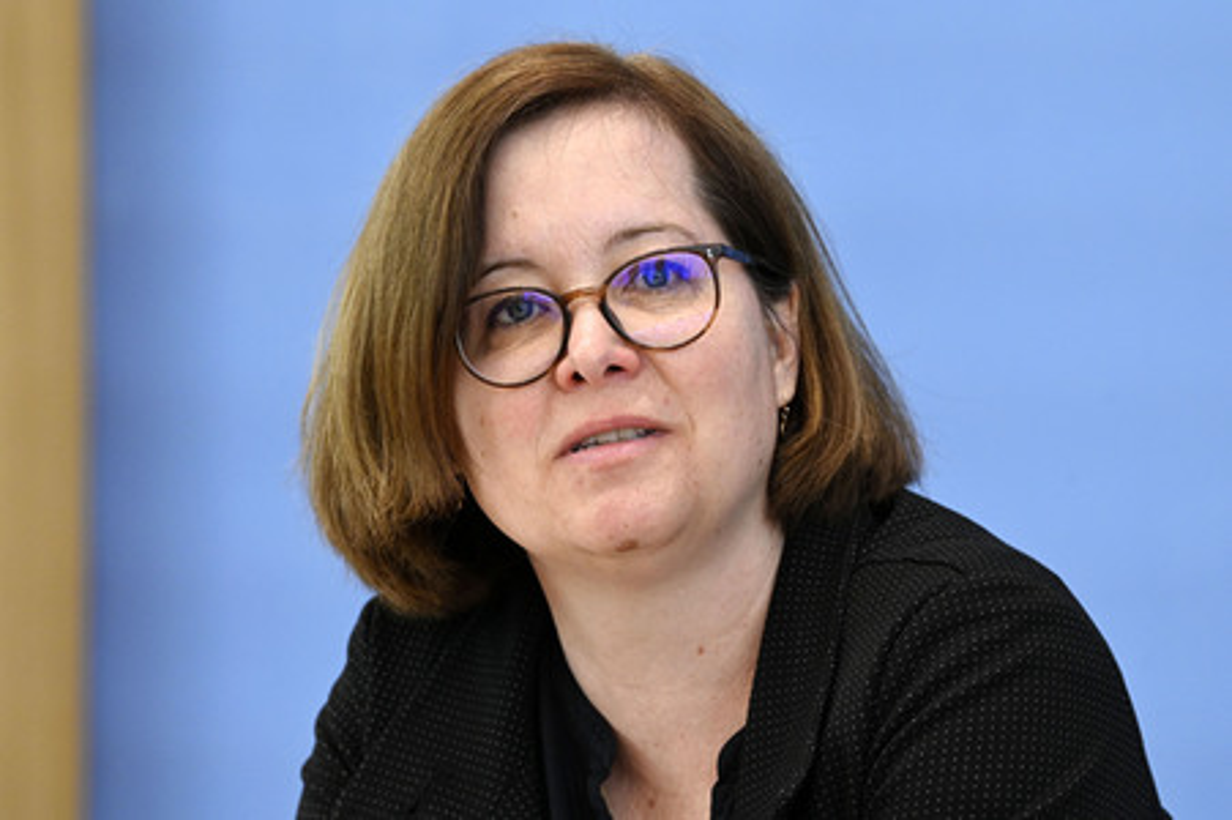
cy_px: 410
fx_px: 6839
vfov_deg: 6.9
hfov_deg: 10.3
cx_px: 616
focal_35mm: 200
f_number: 7.1
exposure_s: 1/500
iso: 3200
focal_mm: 200
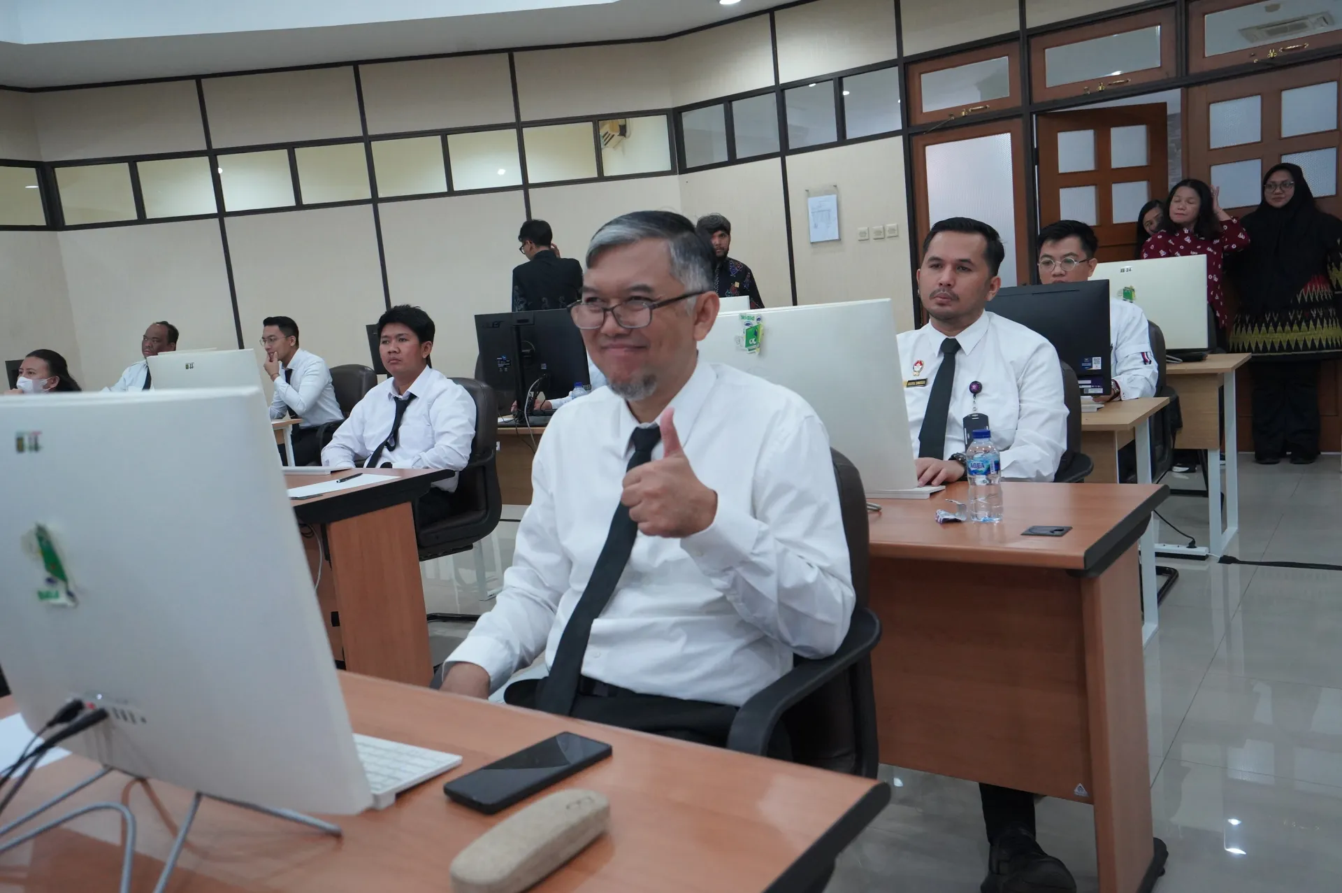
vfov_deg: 44.9
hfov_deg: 63.7
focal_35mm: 29
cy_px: 446
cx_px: 671
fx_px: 1080
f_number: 5.6
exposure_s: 1/100
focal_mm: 29
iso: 8000
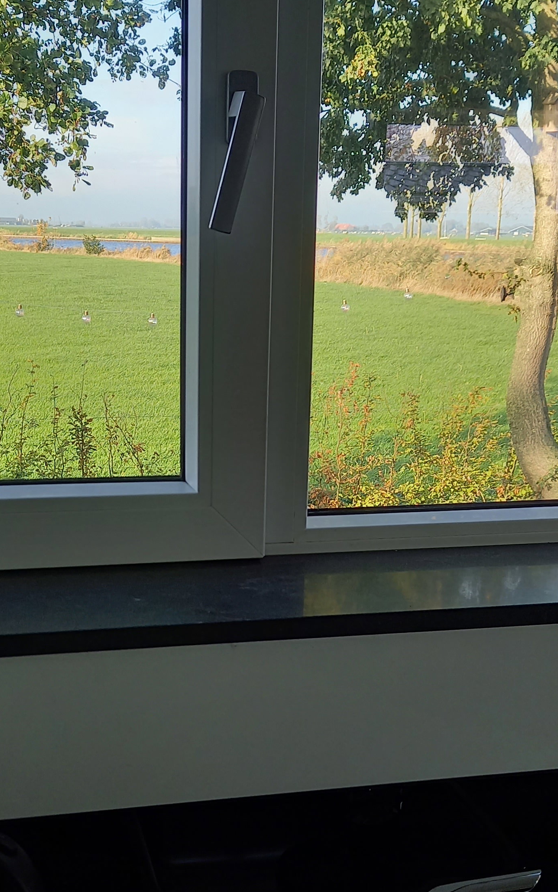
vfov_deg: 41.7
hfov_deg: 26.9
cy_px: 531
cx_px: 255
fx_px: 1168
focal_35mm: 48
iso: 64
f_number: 1.8
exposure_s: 1/100
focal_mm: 4.65
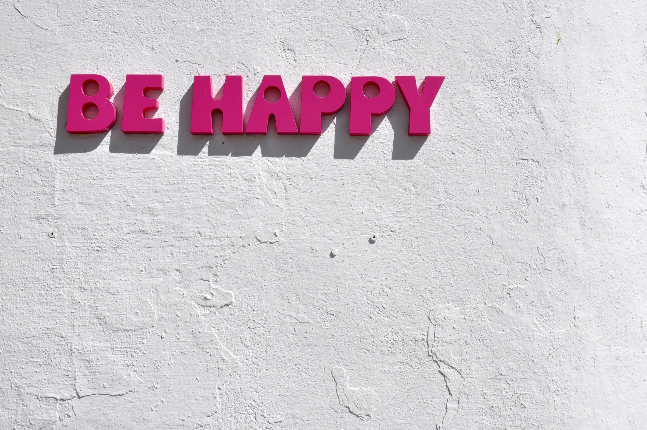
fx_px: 808
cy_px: 215
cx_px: 324
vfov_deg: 29.8
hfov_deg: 43.7
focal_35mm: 45
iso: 200
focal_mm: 30
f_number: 16
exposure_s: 1/250
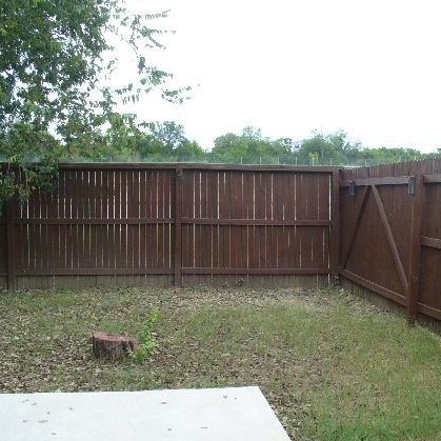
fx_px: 721
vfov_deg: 34.0
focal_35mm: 50
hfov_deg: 33.8
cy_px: 245
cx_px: 287
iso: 80
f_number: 2.8
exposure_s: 1/125
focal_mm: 6.1
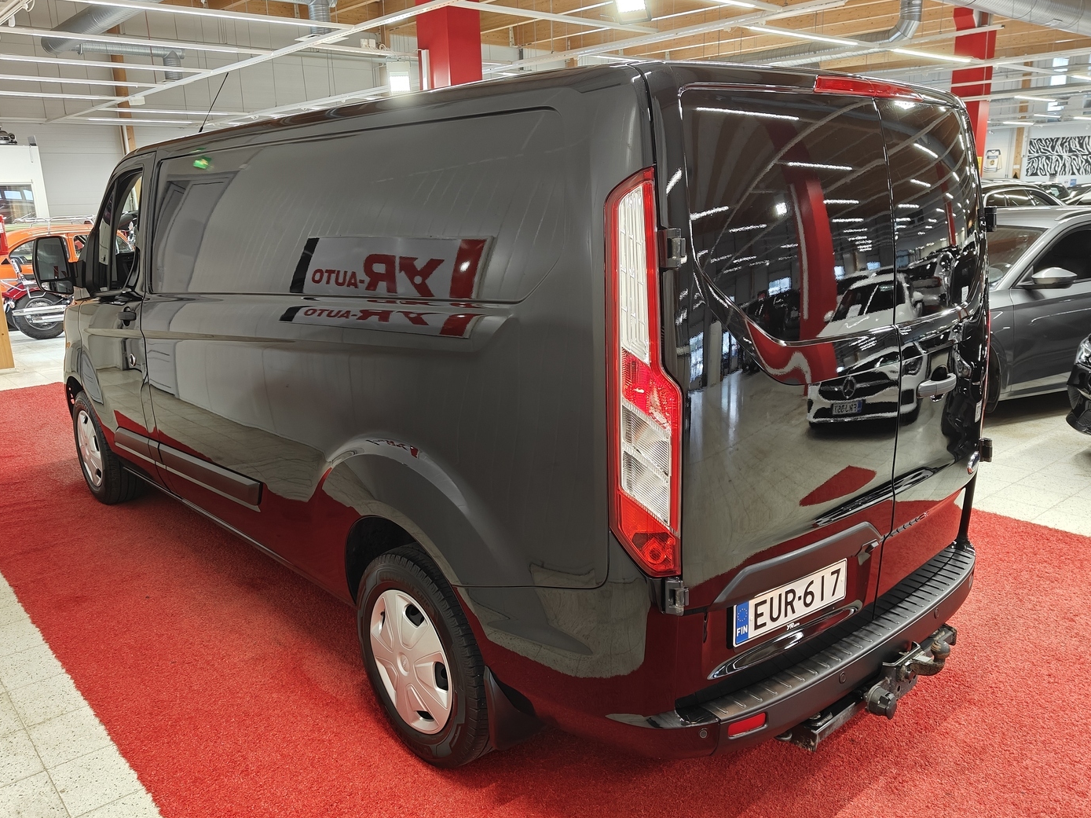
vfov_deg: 49.7
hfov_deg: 63.5
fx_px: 882
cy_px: 421
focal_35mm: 28
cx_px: 543
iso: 100
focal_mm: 5.59
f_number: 1.8
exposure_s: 1/50
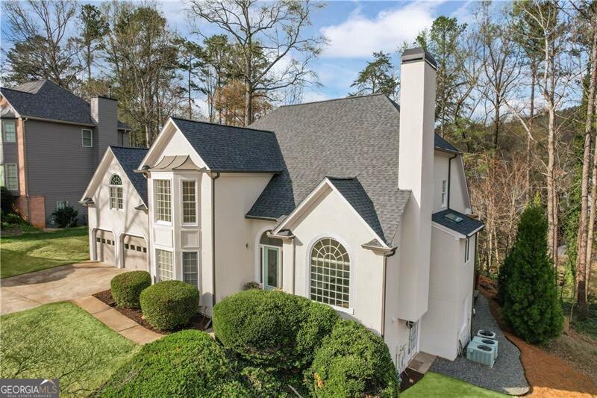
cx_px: 298
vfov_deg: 57.2
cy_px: 199
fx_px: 365
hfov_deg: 78.6
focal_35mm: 22
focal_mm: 8.38
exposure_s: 1/1250
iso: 100
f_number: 2.8
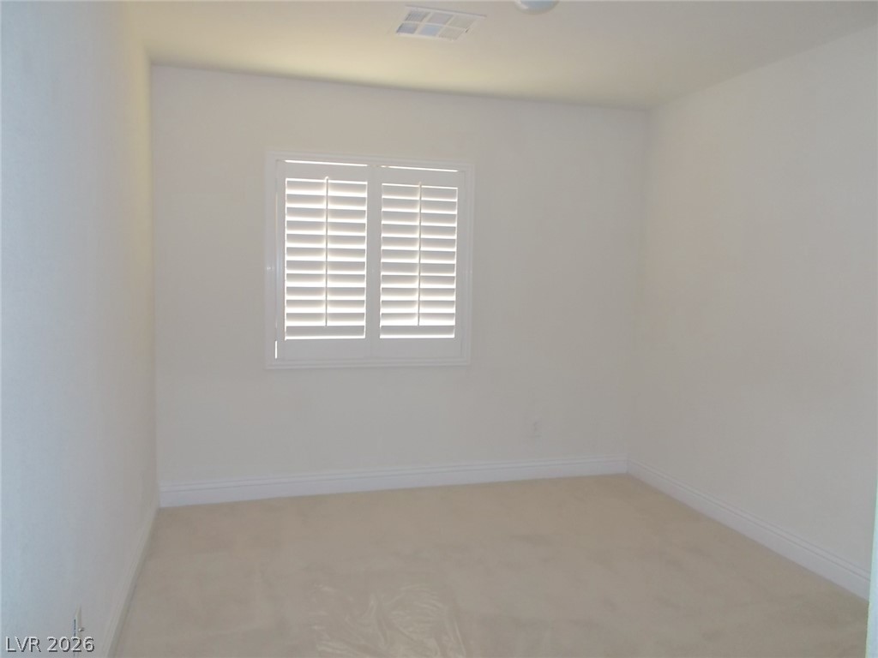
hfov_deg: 67.3
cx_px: 439
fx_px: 659
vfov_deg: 53.1
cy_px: 329
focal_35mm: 26
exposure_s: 1/25
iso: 200
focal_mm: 4.6
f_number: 3.2
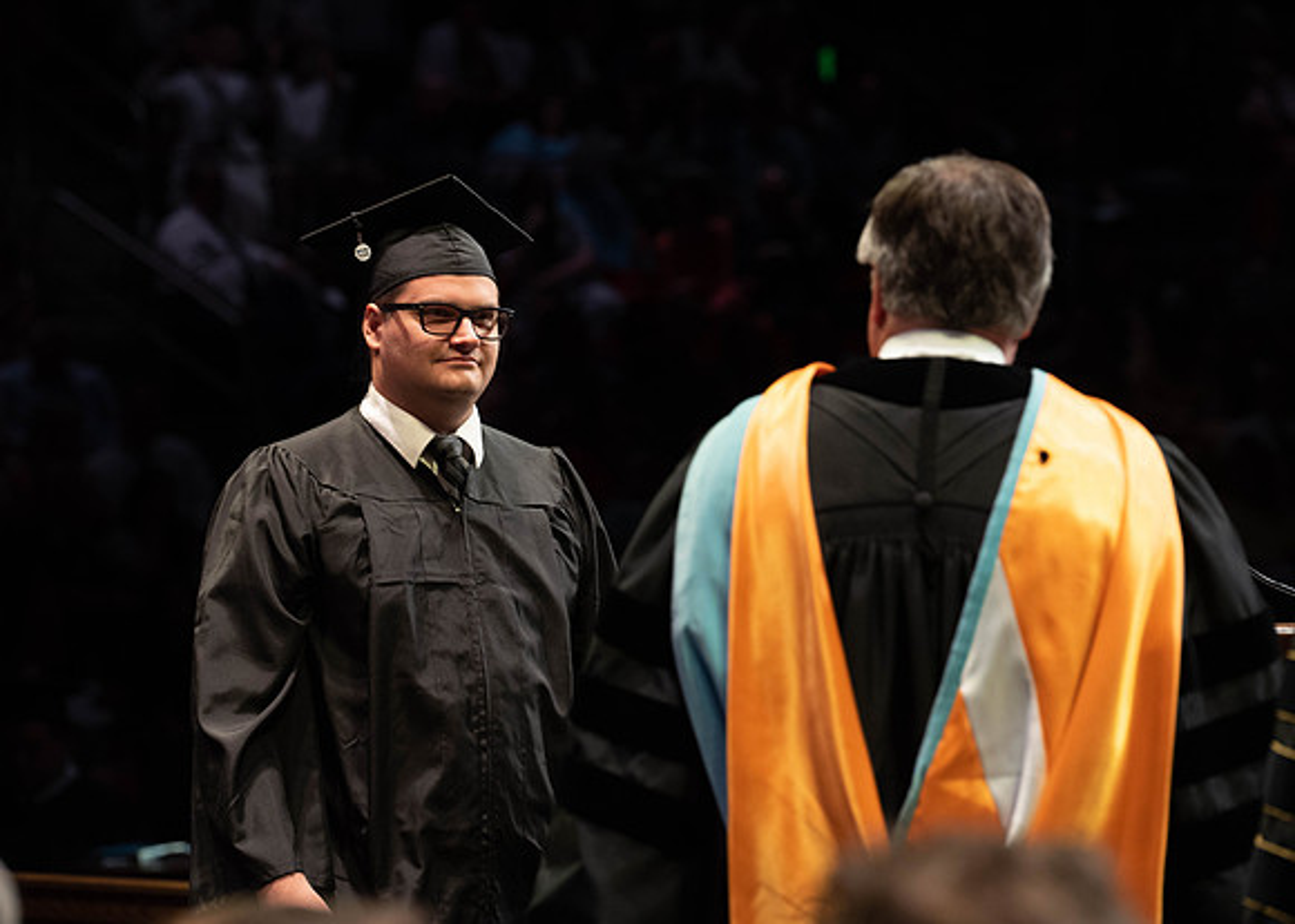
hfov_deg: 12.0
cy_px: 439
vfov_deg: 8.6
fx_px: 6155
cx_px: 561
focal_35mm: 167
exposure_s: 1/320
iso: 1600
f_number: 4.5
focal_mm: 150
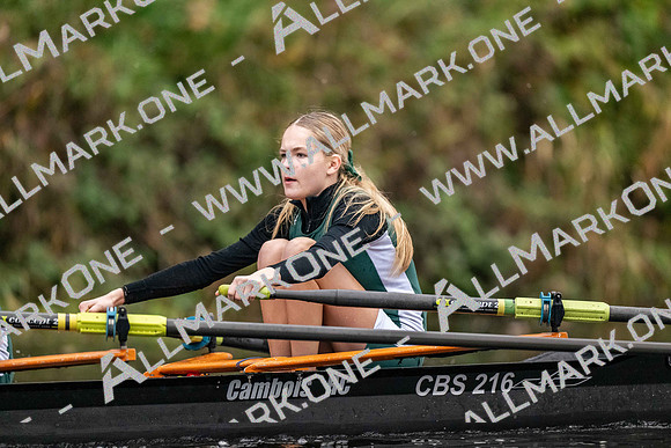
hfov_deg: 3.4
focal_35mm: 600
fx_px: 11185
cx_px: 336
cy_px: 224
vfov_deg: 2.3
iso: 6400
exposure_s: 1/2500
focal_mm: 600
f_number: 4
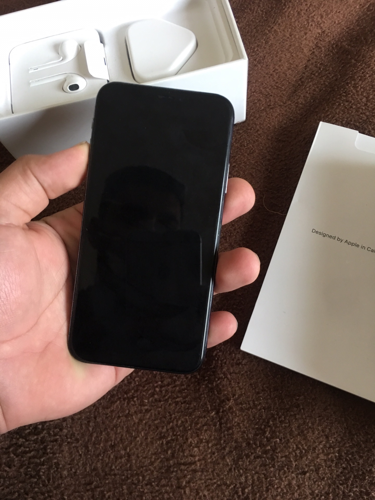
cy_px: 250
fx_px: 419
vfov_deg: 61.7
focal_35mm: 29
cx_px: 188
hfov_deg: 48.2
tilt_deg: -61.4
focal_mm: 4.15
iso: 64
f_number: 2.2
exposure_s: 1/17
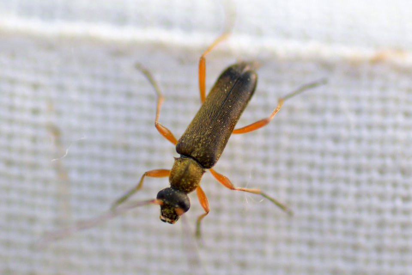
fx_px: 1717
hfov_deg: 13.7
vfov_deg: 9.1
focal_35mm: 150
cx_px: 206
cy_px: 138
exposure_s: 1/400
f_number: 5.6
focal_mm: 100
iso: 800
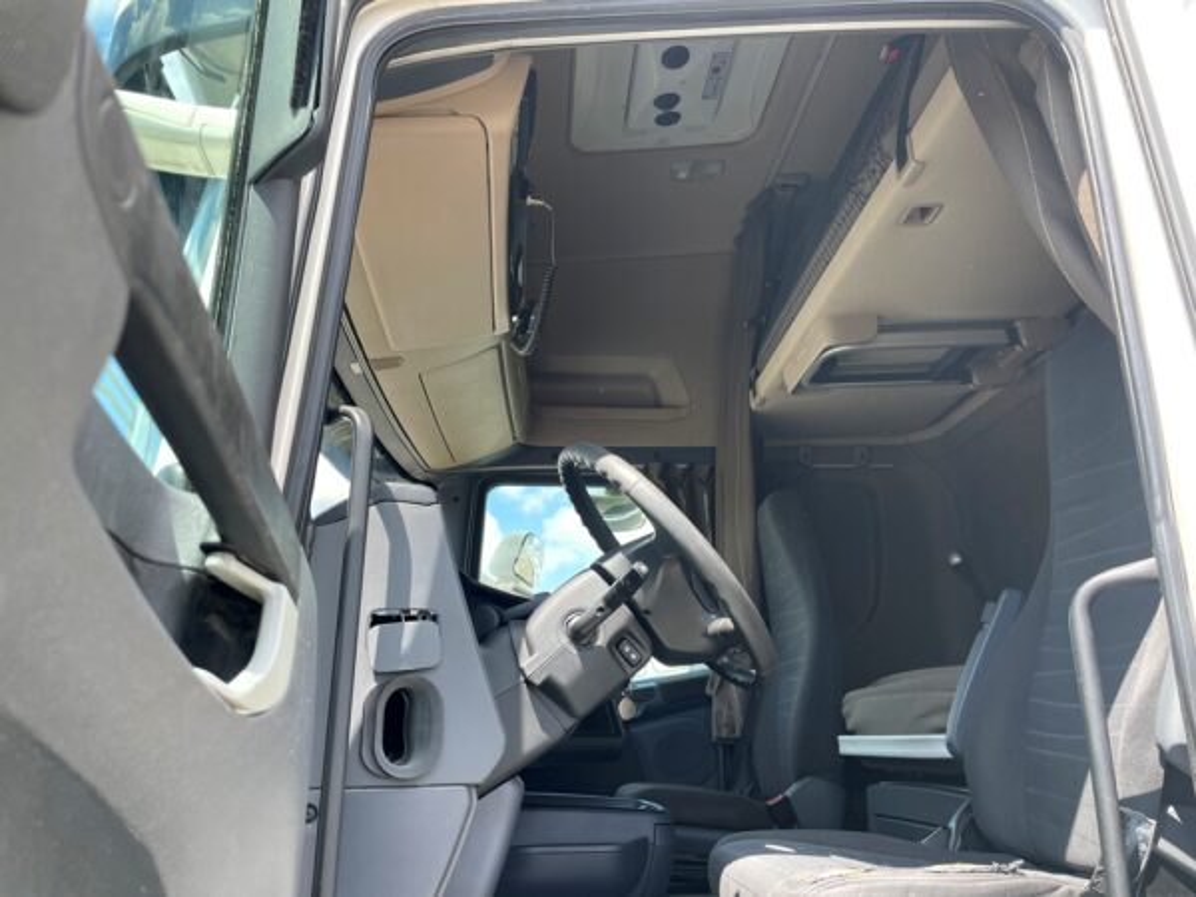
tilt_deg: +17.8
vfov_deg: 53.1
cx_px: 598
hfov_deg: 67.3
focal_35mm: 26
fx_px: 898
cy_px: 448
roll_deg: +0.6
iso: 32
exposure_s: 1/421
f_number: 1.6
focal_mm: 4.2
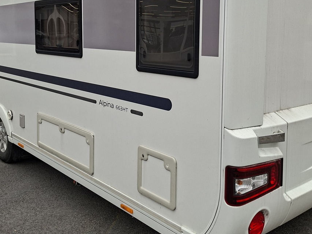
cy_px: 70
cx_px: 170
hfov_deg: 47.8
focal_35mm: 39
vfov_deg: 36.3
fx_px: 352
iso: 50
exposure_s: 1/326
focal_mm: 5.54
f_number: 1.8
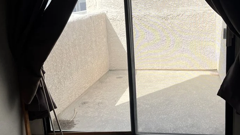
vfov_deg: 28.2
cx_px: 162
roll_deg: +2.6
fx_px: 267
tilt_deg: -11.9
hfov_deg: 47.5
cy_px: 50
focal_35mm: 42
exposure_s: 1/1934
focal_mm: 5.7
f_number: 1.5
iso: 50
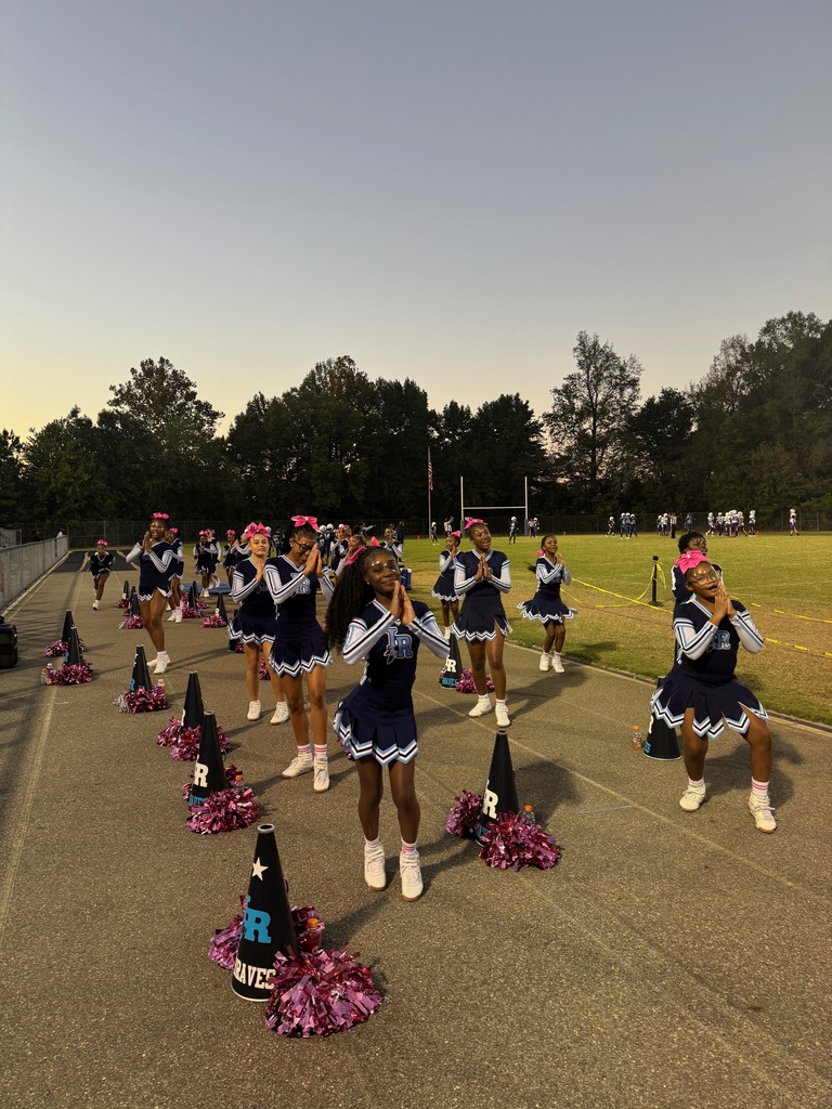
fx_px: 769
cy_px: 554
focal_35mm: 24
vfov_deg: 71.6
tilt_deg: -1.7
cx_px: 416
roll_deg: -1.1
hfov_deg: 56.8
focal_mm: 6.76
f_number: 1.78
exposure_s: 1/120
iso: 125
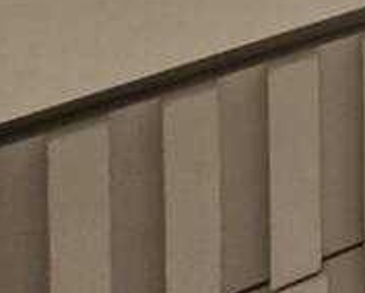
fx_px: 1114
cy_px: -631
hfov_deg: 9.8
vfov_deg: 10.1
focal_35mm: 103
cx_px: 1250
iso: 64
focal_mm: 2.2
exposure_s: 1/60
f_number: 2.2
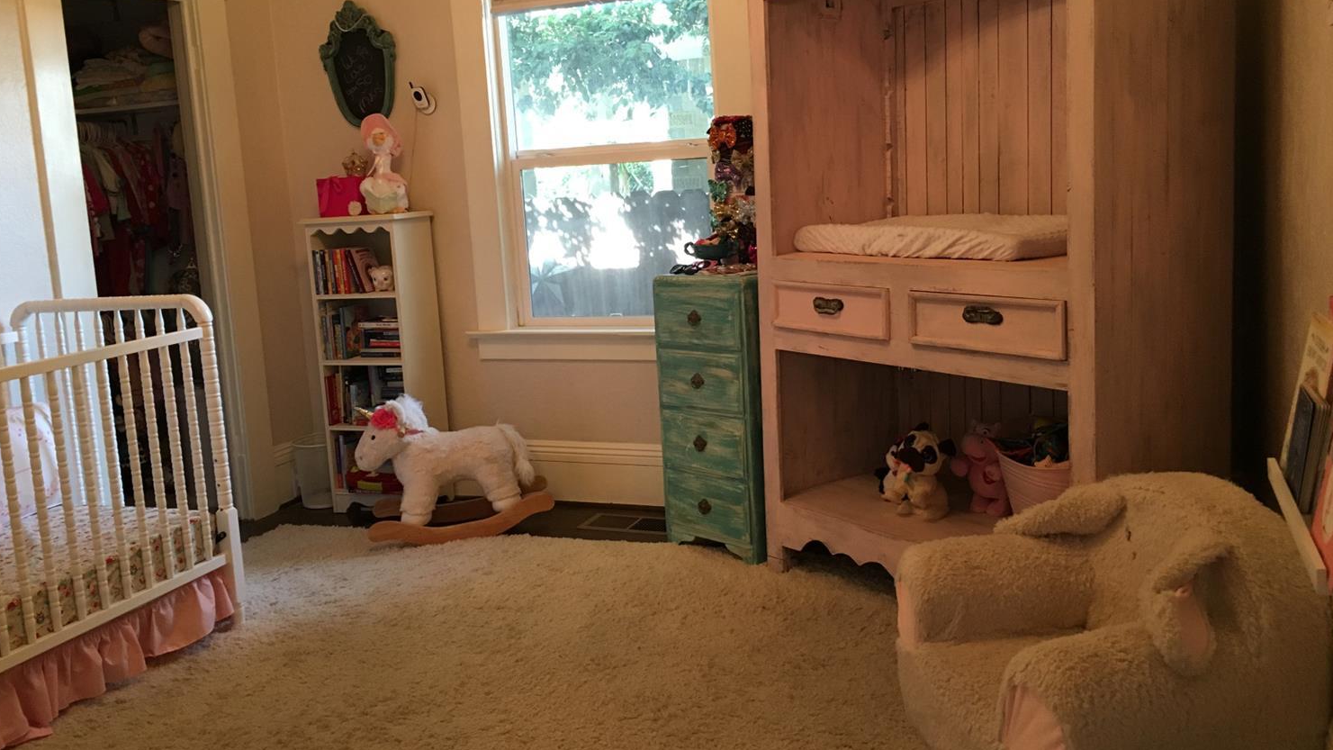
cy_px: 295
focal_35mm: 32
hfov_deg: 61.0
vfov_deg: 36.5
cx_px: 662
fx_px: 1131
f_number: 2.2
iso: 125
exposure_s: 1/30
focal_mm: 4.15
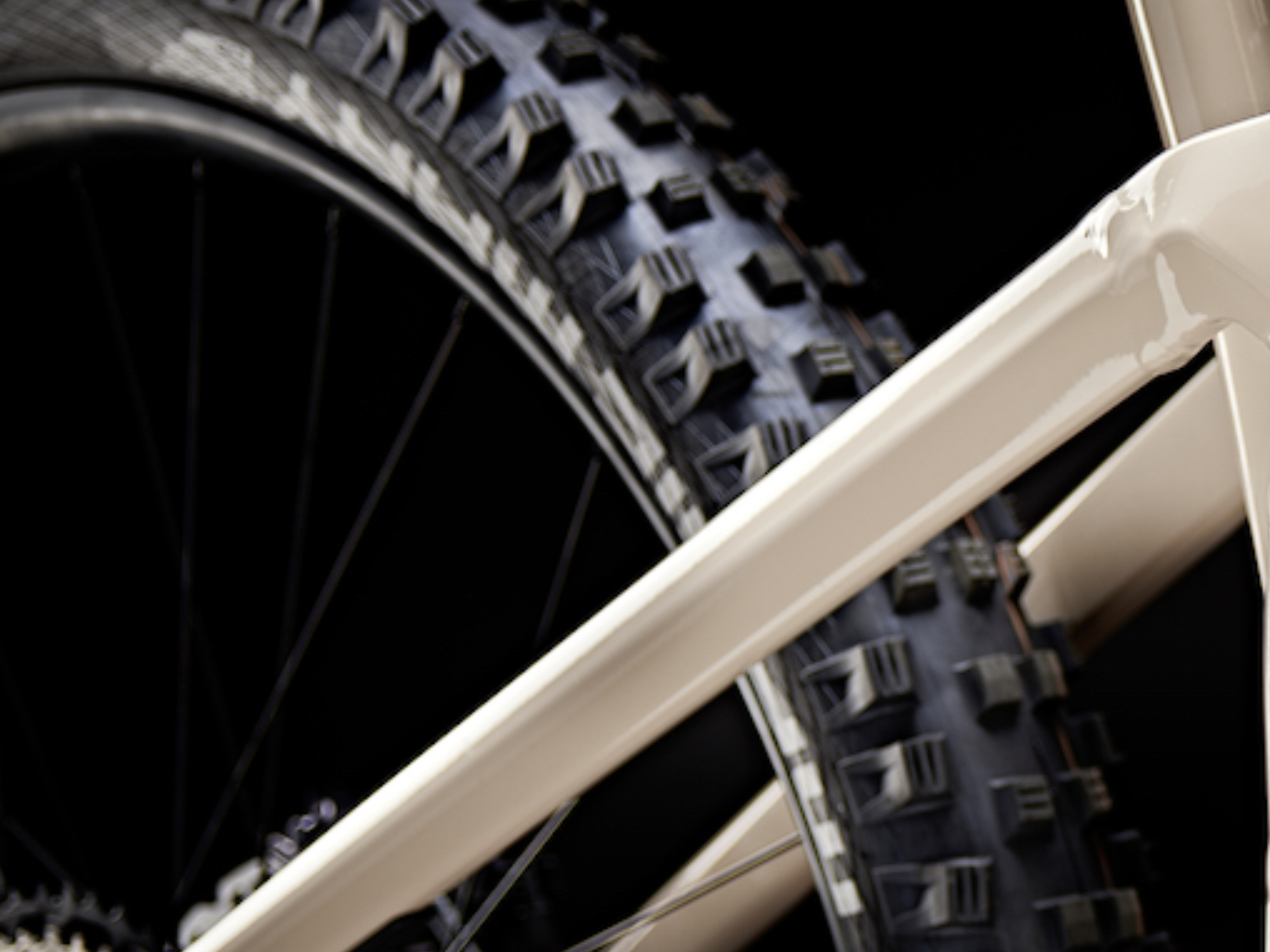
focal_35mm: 109
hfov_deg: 17.4
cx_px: 1415
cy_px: 642
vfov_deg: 13.6
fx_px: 3999
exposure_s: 1/80
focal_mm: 48
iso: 31
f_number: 4.5
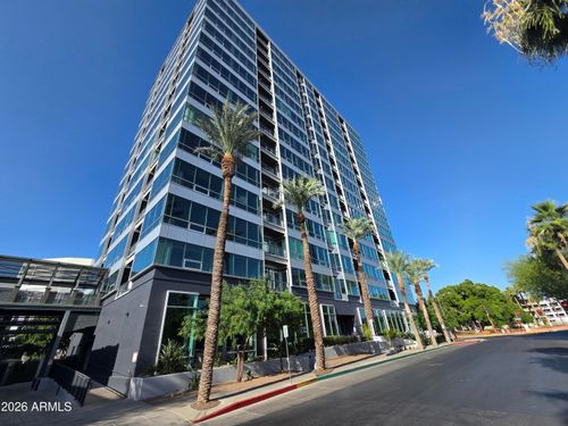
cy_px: 213
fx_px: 213
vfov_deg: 89.9
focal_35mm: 13
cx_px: 284
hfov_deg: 106.2
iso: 50
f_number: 2.2
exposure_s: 1/1505
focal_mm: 2.2
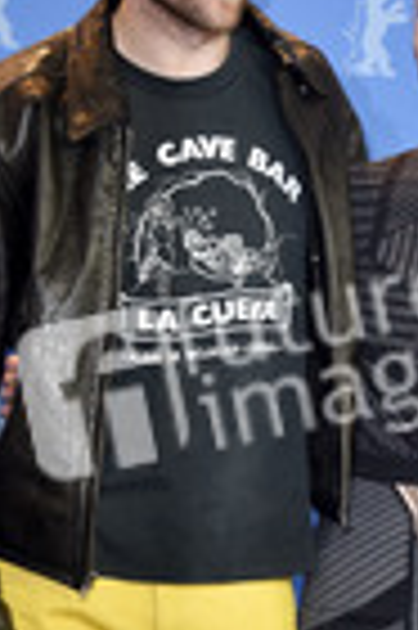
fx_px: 3387
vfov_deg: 10.5
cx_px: 378
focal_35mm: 194
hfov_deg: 7.0
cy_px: 598
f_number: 5.6
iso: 640
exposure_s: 1/125
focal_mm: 68
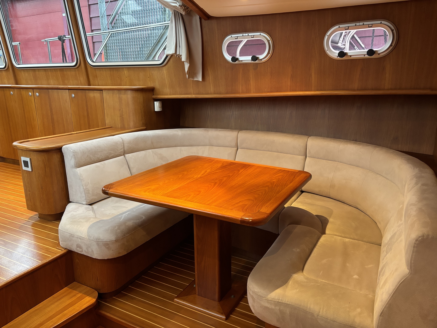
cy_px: 164
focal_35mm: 26
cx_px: 218
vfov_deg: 53.1
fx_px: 328
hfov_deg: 67.3
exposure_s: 1/54
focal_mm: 5.96
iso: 400
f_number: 1.6
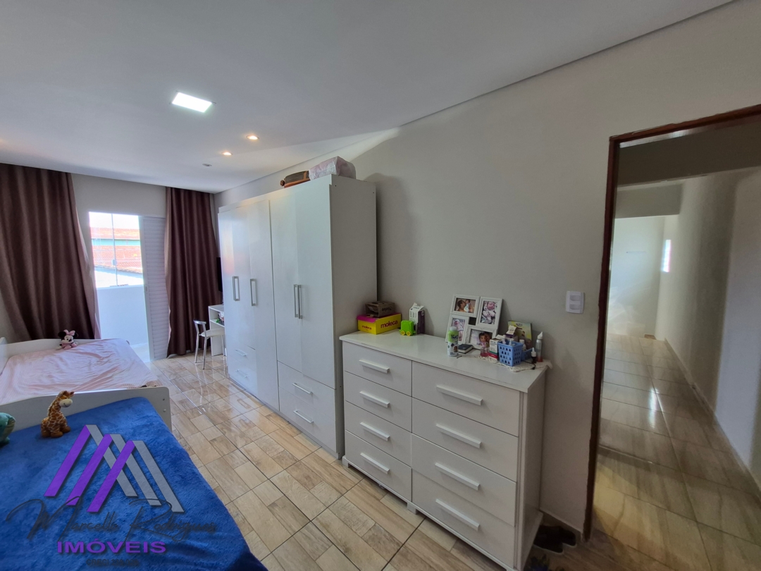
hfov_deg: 106.2
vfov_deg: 89.9
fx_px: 286
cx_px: 380
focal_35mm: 13
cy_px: 286
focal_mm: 1.74
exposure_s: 1/60
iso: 100
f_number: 2.2
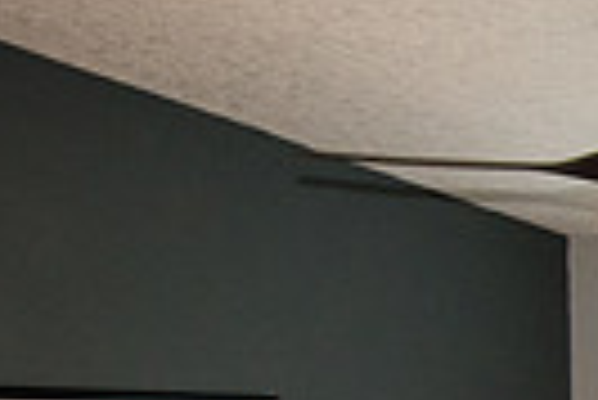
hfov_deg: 15.9
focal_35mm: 100
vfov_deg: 12.7
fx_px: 1663
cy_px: 665
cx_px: 1196
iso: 800
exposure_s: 1/80
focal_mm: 14
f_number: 4.5
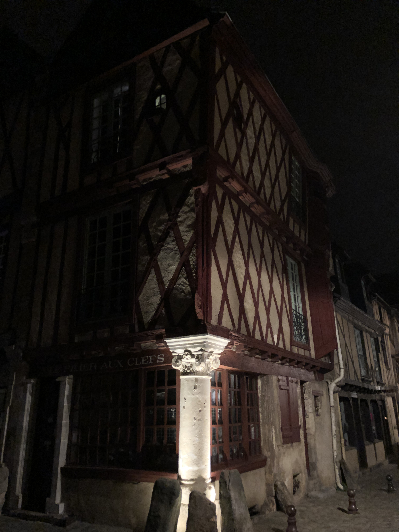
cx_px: 200
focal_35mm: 28
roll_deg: +1.9
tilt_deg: +19.4
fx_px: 430
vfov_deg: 63.4
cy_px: 266
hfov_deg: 49.7
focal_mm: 4
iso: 800
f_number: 1.8
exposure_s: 1/17
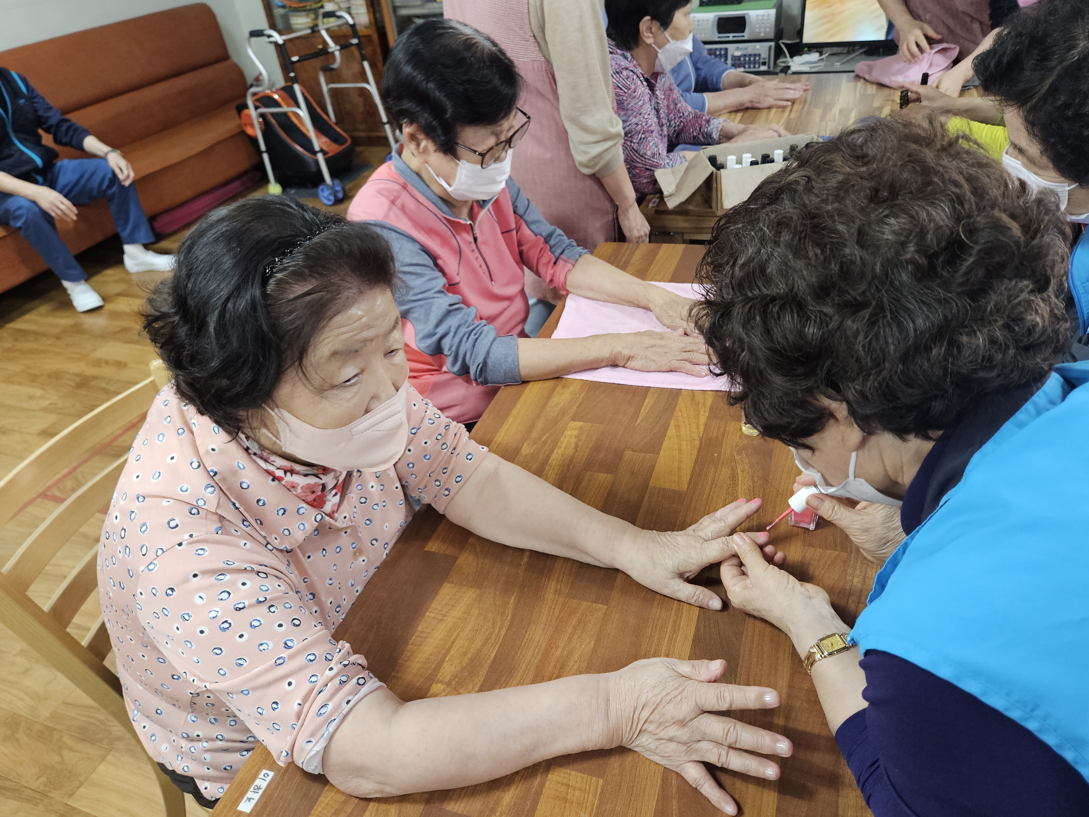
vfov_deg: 56.8
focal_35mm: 24
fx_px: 755
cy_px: 405
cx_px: 565
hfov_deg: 71.6
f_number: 1.8
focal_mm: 5.4
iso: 400
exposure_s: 1/120
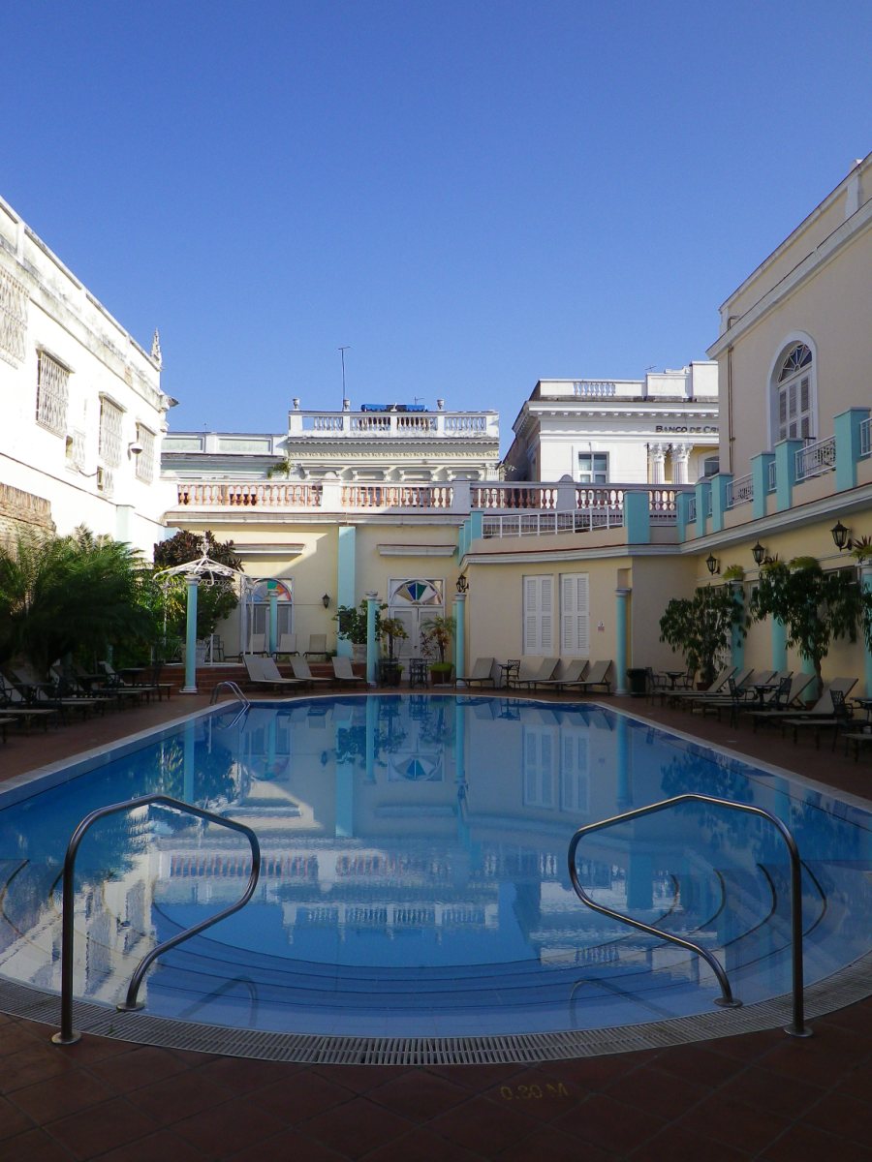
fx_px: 940
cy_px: 581
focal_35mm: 28
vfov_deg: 63.4
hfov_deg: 49.7
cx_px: 436
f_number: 8.3
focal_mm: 5
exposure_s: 1/125
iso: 80
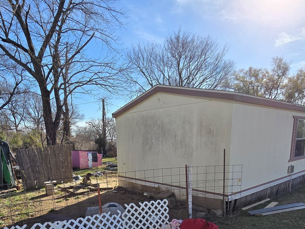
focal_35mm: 24
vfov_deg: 52.5
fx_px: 211
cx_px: 137
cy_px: 188
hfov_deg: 71.4
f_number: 2.2
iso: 50
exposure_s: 1/1879
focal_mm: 2.2
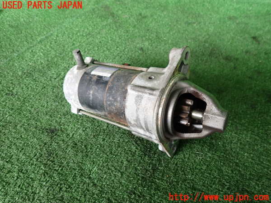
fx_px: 196
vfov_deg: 54.9
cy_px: 102
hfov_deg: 69.4
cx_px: 136
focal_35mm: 25
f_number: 2
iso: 160
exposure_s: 1/60
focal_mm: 4.5
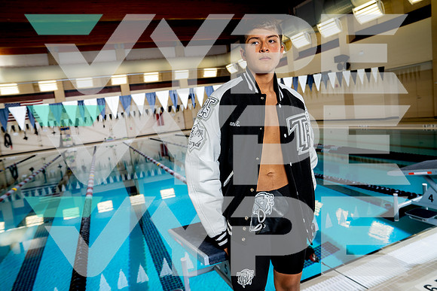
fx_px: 291
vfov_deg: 53.2
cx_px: 218
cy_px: 146
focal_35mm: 24
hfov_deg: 73.7
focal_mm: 24
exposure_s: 1/250
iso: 320
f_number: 5.6
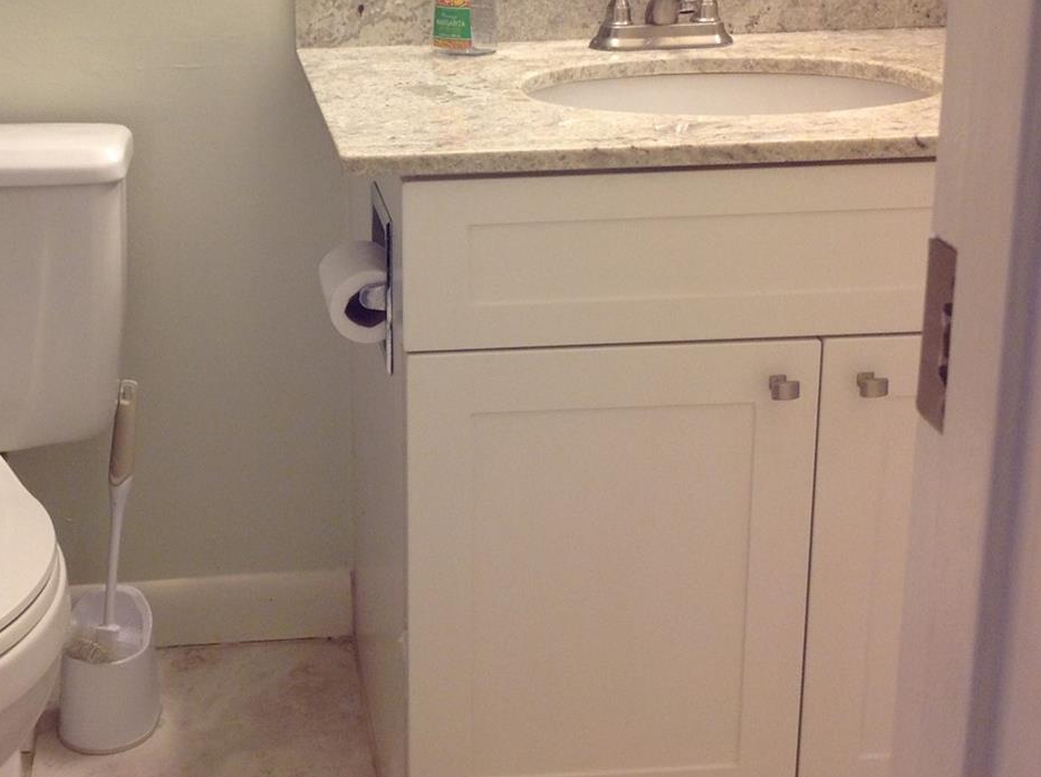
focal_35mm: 60
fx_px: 1801
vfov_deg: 24.1
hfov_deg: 31.9
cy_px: 219
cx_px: 314
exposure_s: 1/30
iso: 64
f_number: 2.4
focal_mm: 4.28
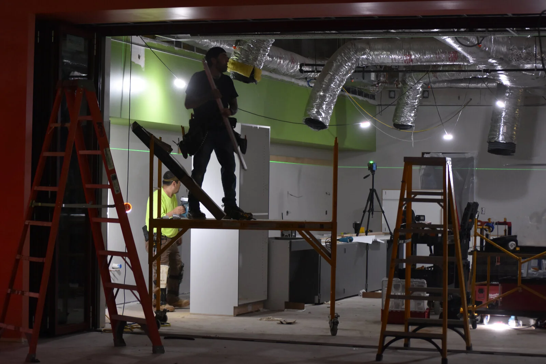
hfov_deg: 24.6
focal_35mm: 82
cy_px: 182
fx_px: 1251
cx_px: 273
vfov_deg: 16.6
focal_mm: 55
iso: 800
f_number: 4
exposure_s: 1/60
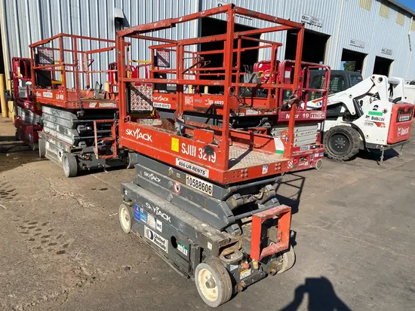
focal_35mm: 26
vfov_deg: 53.1
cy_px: 156
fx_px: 312
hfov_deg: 67.3
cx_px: 208
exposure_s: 1/3731
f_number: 1.8
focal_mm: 4.25
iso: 32
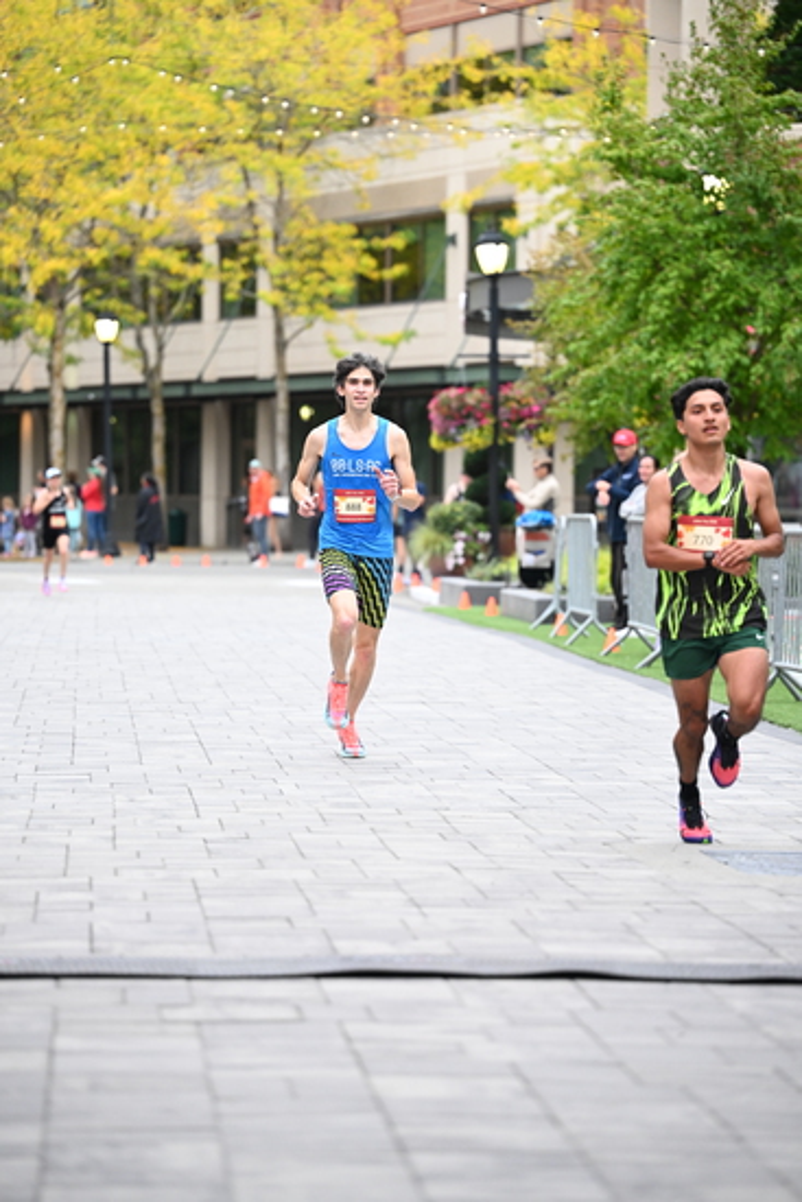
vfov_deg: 17.1
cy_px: 601
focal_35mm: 120
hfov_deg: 11.4
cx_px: 401
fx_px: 4007
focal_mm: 120
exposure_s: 1/800
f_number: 2.8
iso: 1600
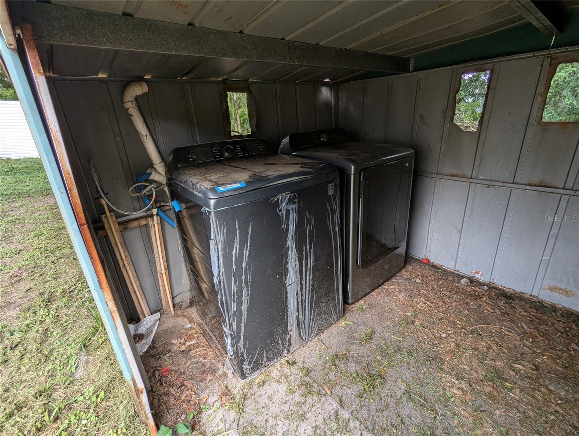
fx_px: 268
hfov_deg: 94.4
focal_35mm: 16
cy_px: 218
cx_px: 290
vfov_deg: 78.2
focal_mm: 2.35
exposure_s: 1/126
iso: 30
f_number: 2.2
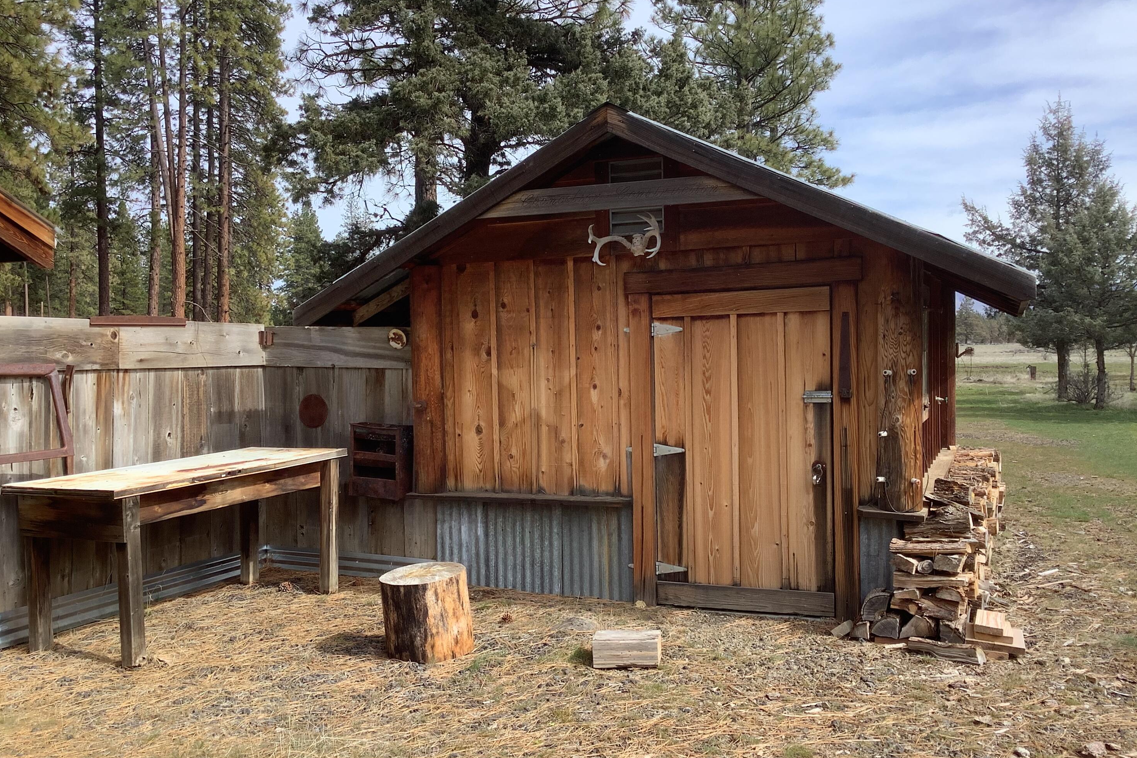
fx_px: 1042
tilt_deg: -2.2
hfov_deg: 57.2
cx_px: 556
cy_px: 389
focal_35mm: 33
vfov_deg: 40.0
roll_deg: +2.1
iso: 25
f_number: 2.4
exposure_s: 1/405
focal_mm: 3.3
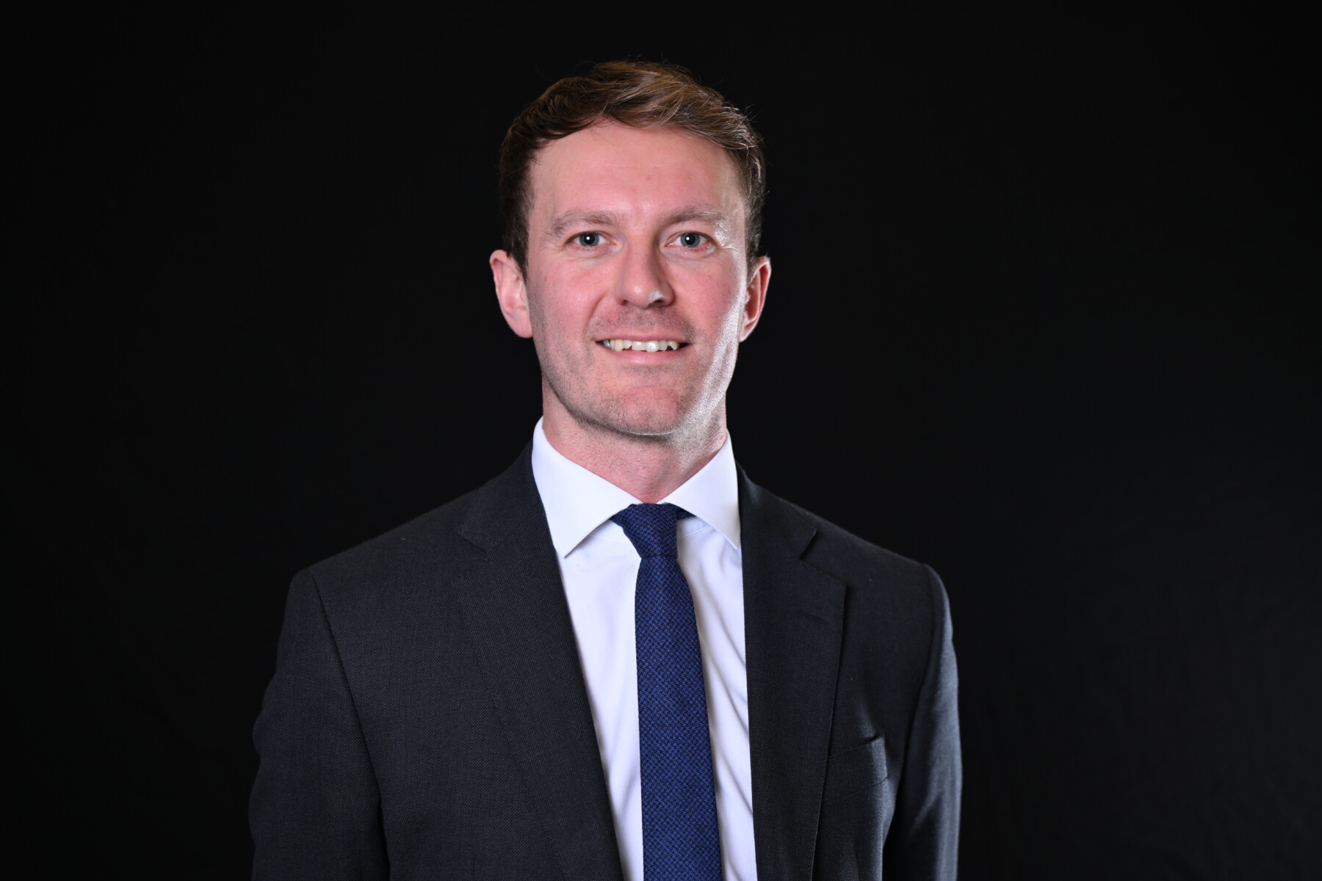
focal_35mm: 75
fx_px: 2754
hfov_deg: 27.0
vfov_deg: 18.2
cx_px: 661
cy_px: 440
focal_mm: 75
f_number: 2.8
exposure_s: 1/160
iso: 160
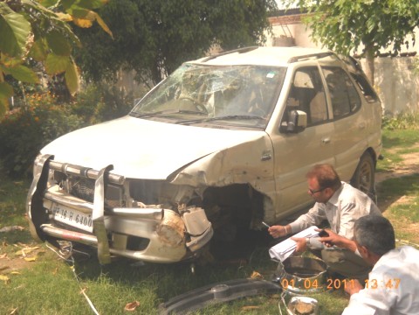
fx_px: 496
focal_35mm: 41
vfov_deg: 35.1
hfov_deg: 45.8
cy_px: 158
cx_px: 210
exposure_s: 1/320
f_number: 5.5
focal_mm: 6.72
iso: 80
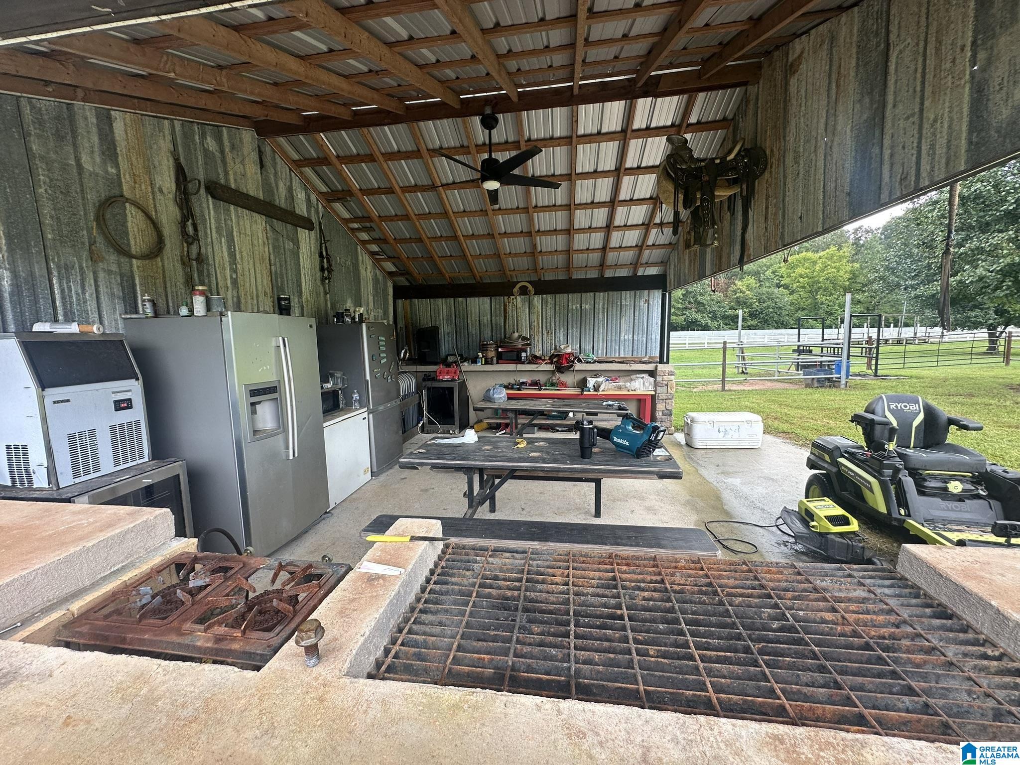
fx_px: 413
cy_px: 382
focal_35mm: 14
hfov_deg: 102.1
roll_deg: +0.9
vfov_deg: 85.7
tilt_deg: -5.7
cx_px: 510
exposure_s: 1/99
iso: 50
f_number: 2.2
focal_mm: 2.22
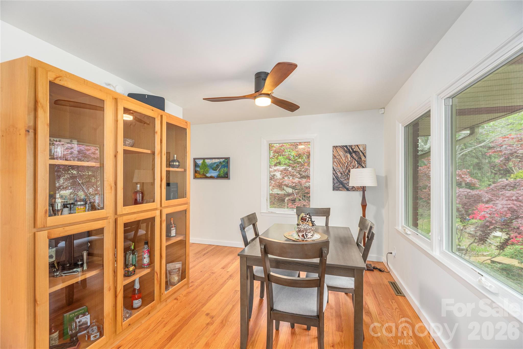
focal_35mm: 14
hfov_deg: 104.2
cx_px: 262
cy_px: 174
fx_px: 203
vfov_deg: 81.2
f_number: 8
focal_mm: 14
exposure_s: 1/15
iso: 320
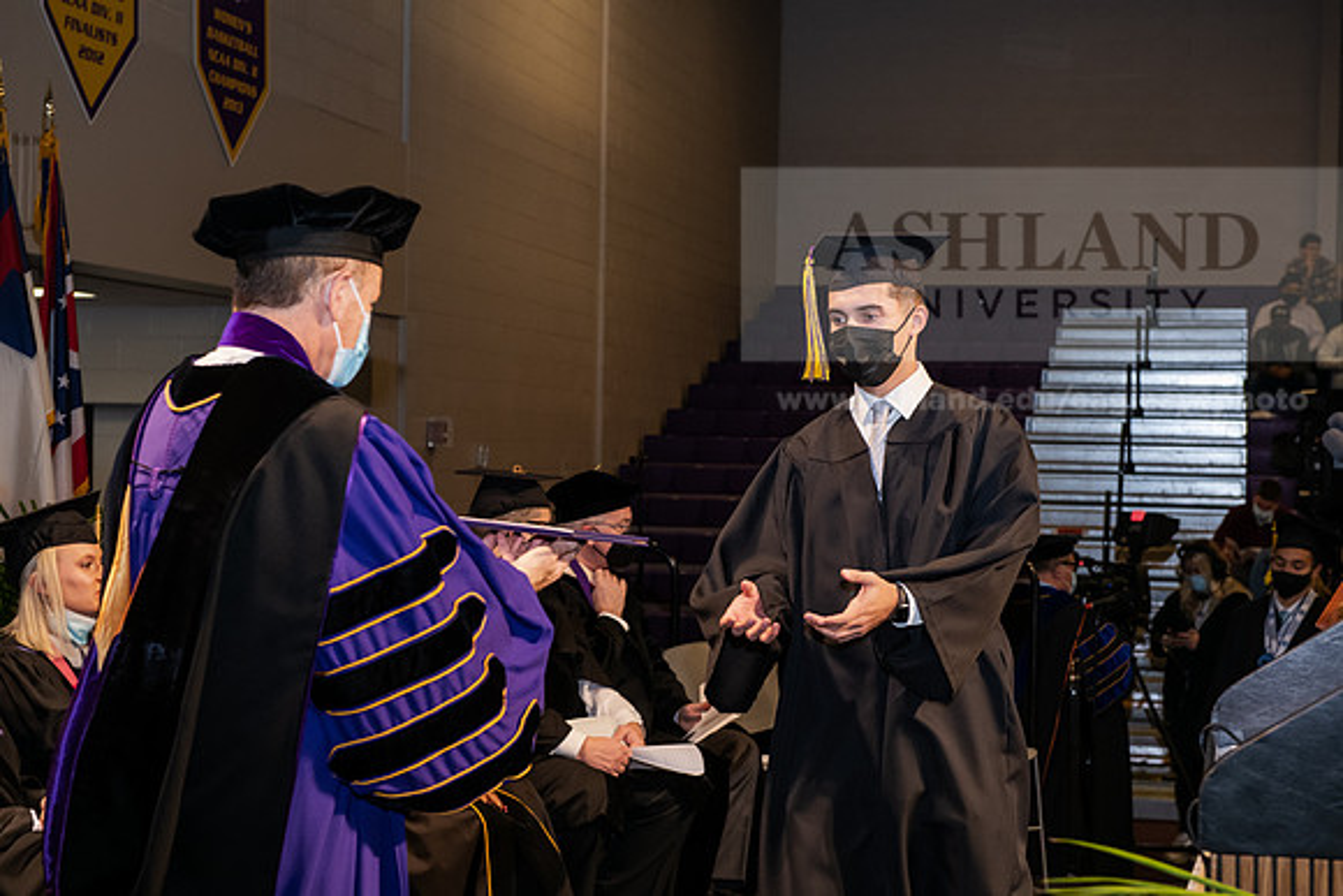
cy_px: 448
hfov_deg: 32.4
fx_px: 2313
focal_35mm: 62
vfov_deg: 21.9
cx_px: 672
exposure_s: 1/200
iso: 1600
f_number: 6.3
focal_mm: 62
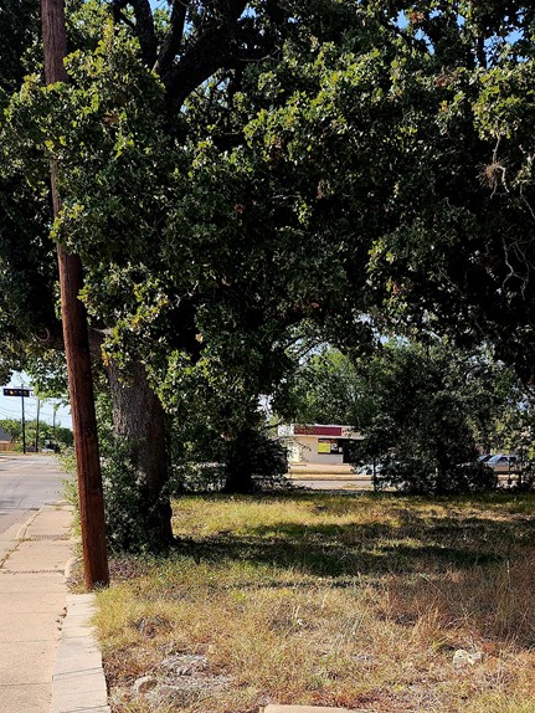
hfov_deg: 35.0
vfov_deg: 42.6
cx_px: 334
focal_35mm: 41
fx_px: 844
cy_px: 619
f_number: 1.8
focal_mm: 6.4
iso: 12
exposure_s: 1/667
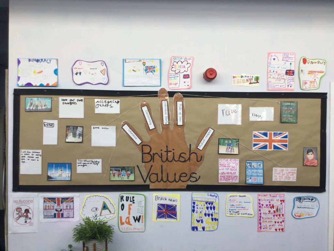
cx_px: 167
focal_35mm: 31
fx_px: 299
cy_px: 126
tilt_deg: +0.9
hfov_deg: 58.4
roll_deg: -0.3
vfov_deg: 45.4
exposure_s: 1/100
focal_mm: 3.3
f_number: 2.4
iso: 32
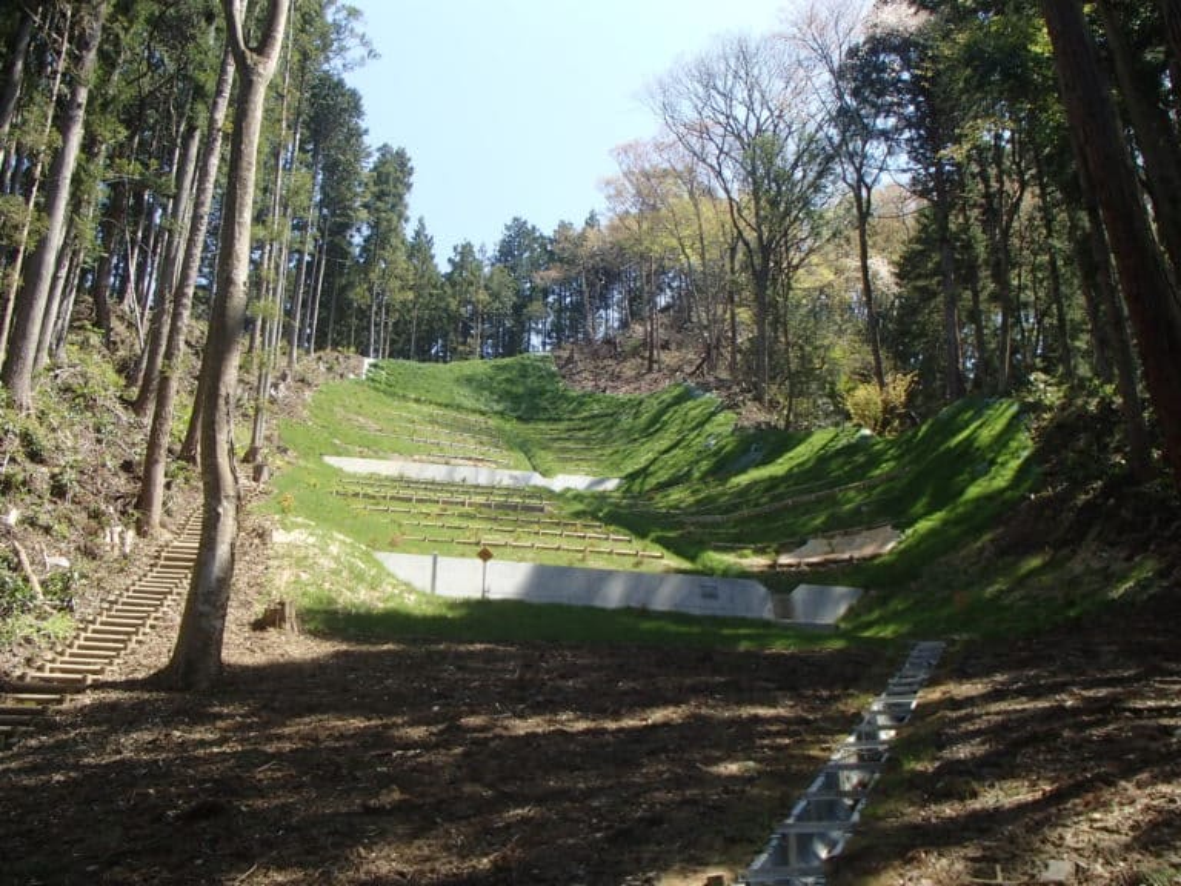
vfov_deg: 41.8
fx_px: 1160
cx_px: 590
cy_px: 443
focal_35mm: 34
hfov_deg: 54.0
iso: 100
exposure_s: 1/250
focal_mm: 6.07
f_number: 4.4
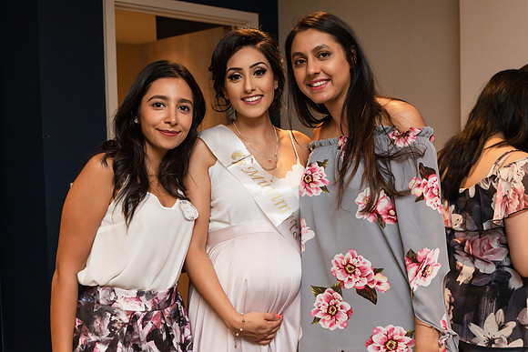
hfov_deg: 43.3
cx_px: 266
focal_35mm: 45
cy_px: 170
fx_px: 666
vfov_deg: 29.6
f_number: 4
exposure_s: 1/160
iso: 2000
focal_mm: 42
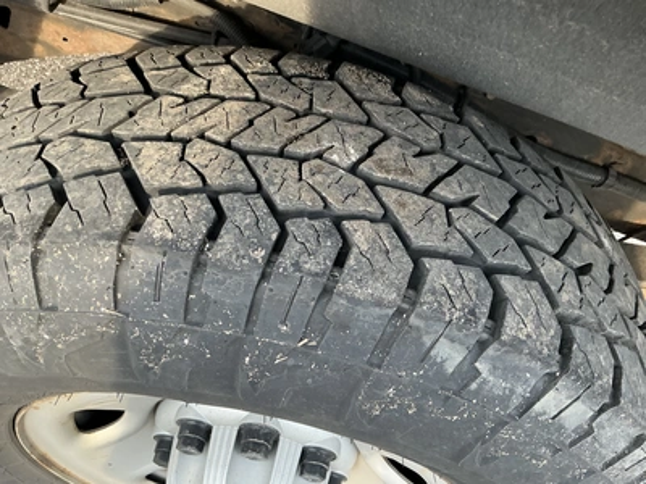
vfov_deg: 49.7
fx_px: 523
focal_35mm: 28
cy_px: 242
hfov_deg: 63.4
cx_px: 323
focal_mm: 3
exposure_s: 1/137
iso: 32
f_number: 1.8
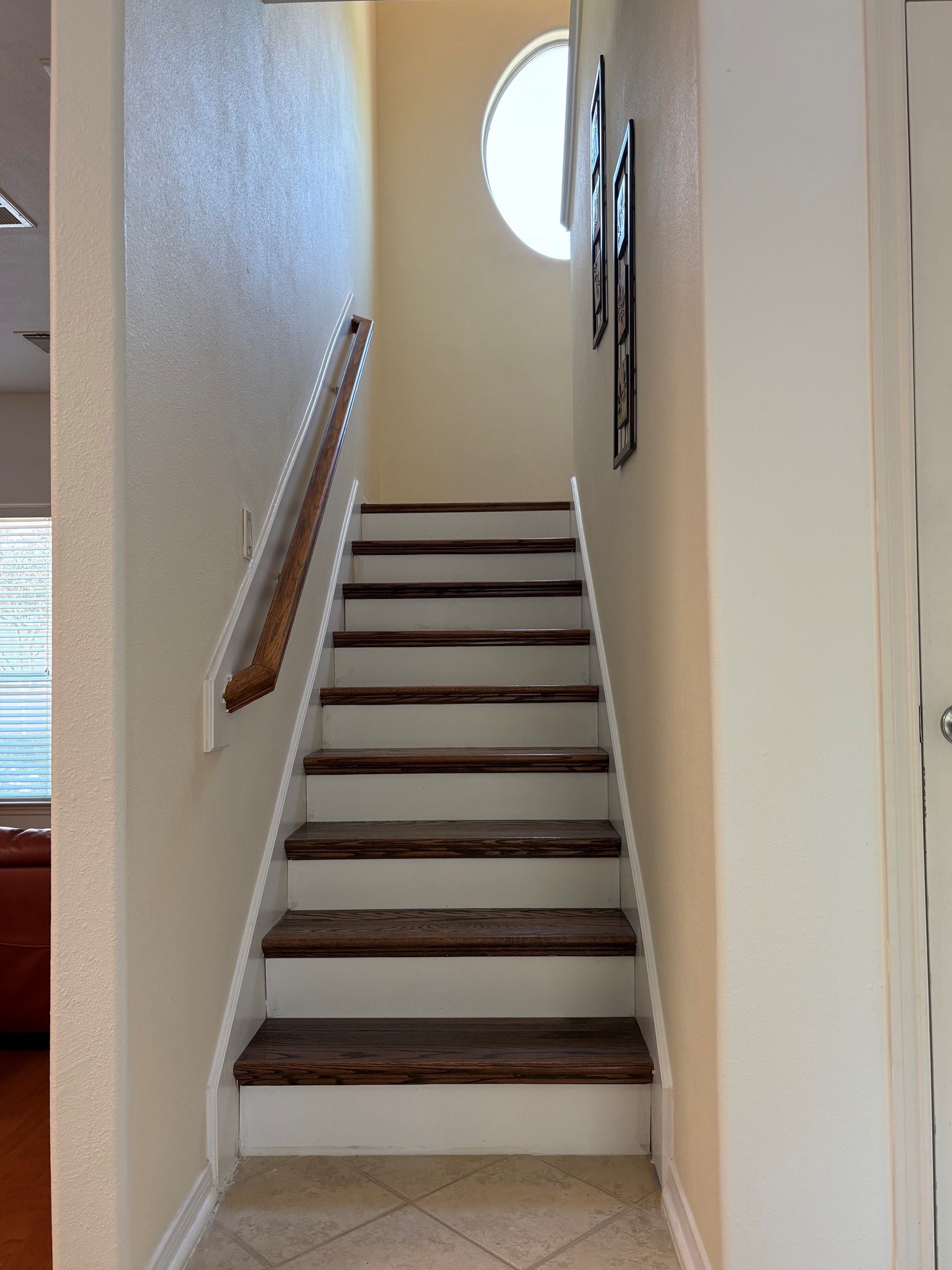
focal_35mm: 27
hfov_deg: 51.3
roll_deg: +0.8
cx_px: 489
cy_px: 648
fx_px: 990
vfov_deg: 65.3
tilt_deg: +2.3
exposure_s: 1/60
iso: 100
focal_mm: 5.96
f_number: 1.6
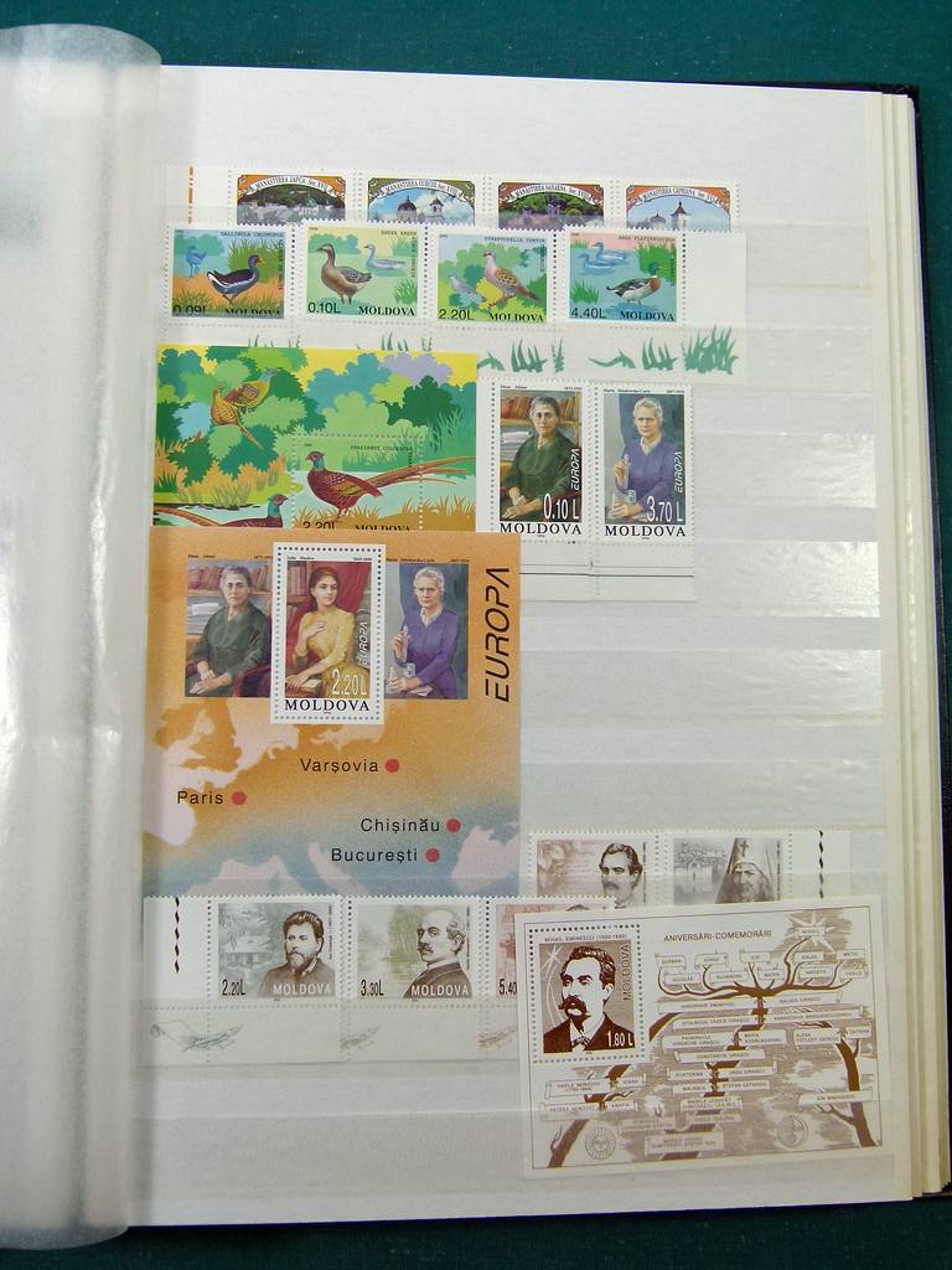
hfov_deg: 42.9
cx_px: 476
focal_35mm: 33
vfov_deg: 55.4
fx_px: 1210
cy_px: 635
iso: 100
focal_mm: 5.9
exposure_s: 1/125
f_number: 4
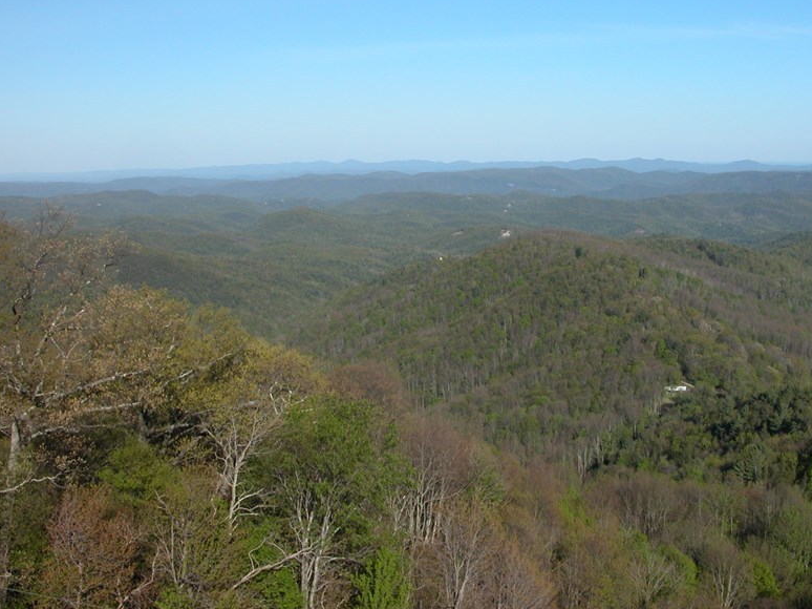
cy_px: 256
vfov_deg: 32.1
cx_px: 501
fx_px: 1055
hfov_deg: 41.8
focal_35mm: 45
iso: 100
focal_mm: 8.9
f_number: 6.3
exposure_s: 1/378
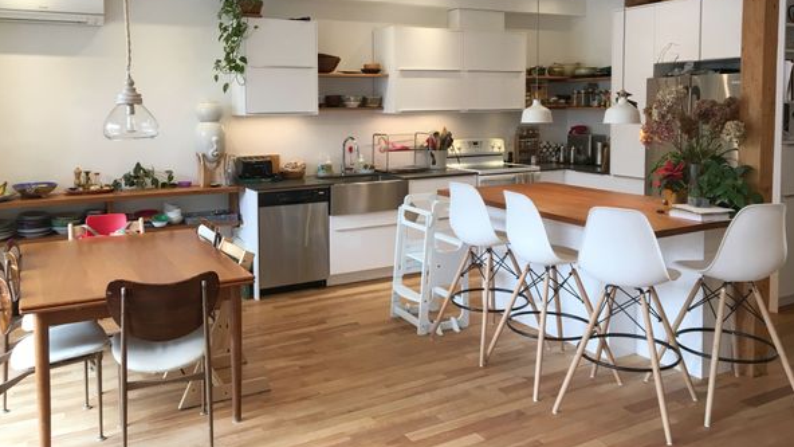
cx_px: 398
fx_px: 674
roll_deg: +0.0
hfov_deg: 61.0
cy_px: 153
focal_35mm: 32
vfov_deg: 36.3
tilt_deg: -3.5
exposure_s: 1/30
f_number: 2.2
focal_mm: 4.15
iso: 25
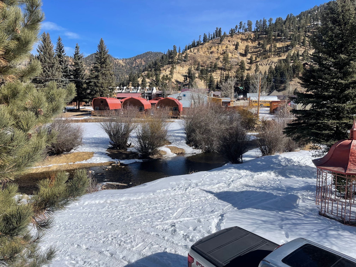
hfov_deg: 67.3
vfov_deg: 53.1
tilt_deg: -8.4
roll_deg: +0.8
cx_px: 178
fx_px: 267
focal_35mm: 26
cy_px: 134
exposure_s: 1/5128
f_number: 1.6
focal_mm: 5.1
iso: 32
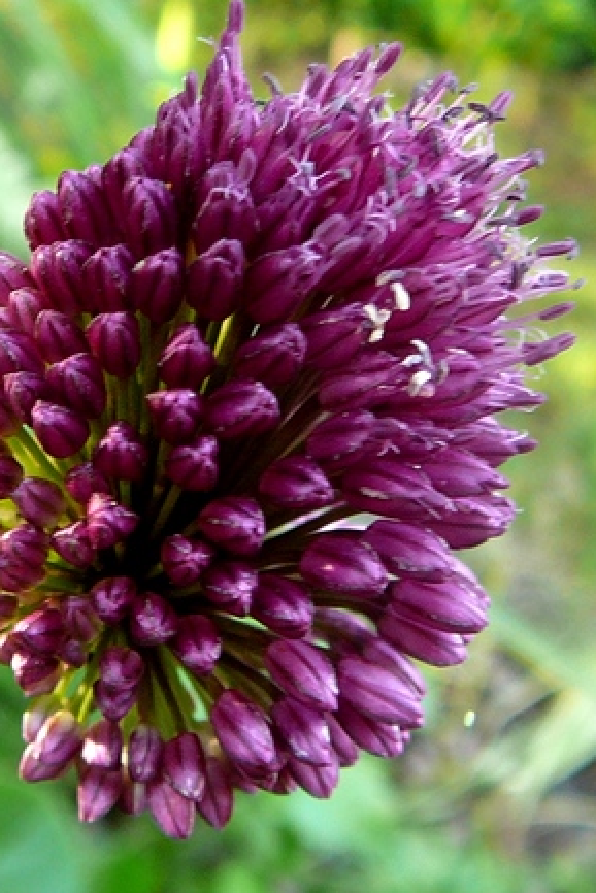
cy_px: 445
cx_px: 262
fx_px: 918
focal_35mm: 37
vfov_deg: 51.9
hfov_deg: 35.9
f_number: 2.8
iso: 100
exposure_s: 1/40
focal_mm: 5.2
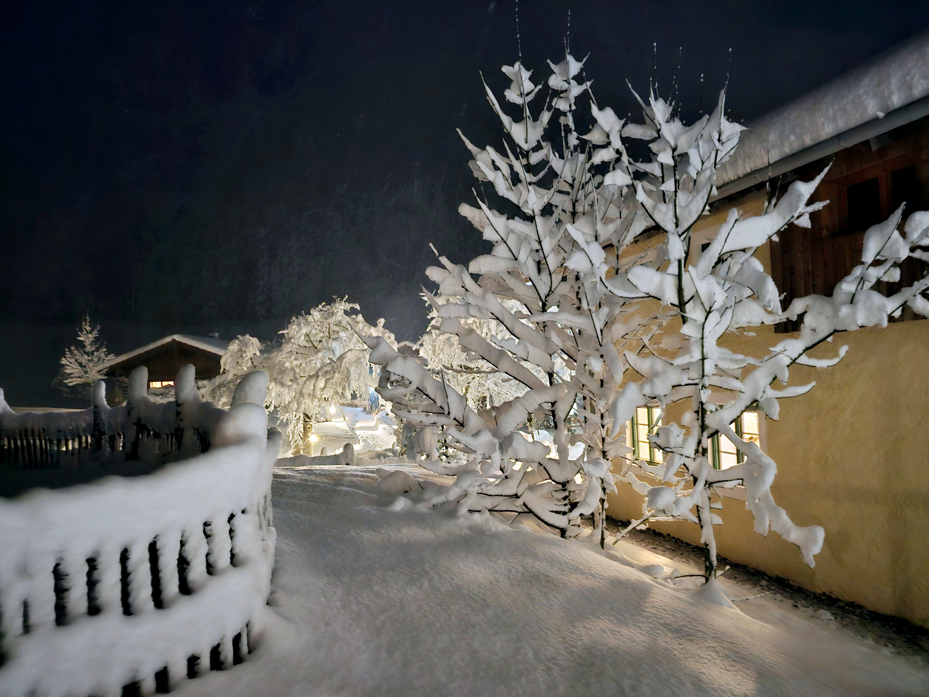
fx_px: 617
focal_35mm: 23
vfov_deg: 58.9
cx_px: 464
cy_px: 348
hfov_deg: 73.9
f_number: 1.7
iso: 2000
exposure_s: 1/8
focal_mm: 6.3
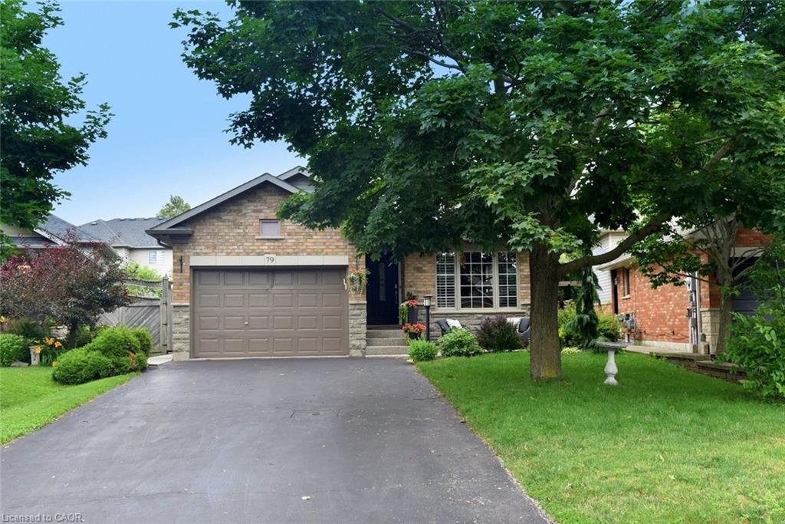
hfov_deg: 61.9
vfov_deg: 43.6
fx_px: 654
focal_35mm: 30
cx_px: 392
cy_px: 262
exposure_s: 1/200
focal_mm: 30
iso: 500
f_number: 7.1
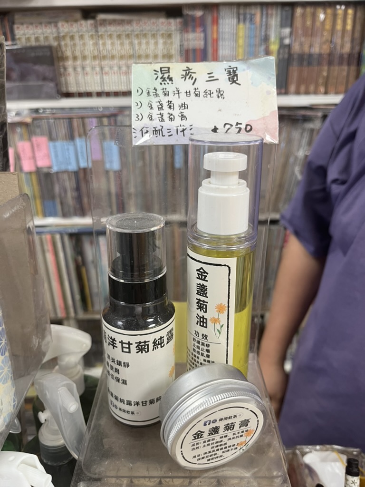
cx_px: 182
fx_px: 366
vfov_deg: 67.3
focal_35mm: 26
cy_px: 244
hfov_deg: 53.1
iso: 80
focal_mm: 5.1
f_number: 1.6
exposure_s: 1/50
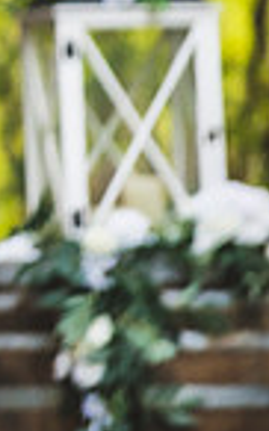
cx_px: -553
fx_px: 9520
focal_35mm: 810
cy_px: -78
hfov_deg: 1.6
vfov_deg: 2.6
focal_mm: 200
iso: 500
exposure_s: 1/500
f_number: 2.8
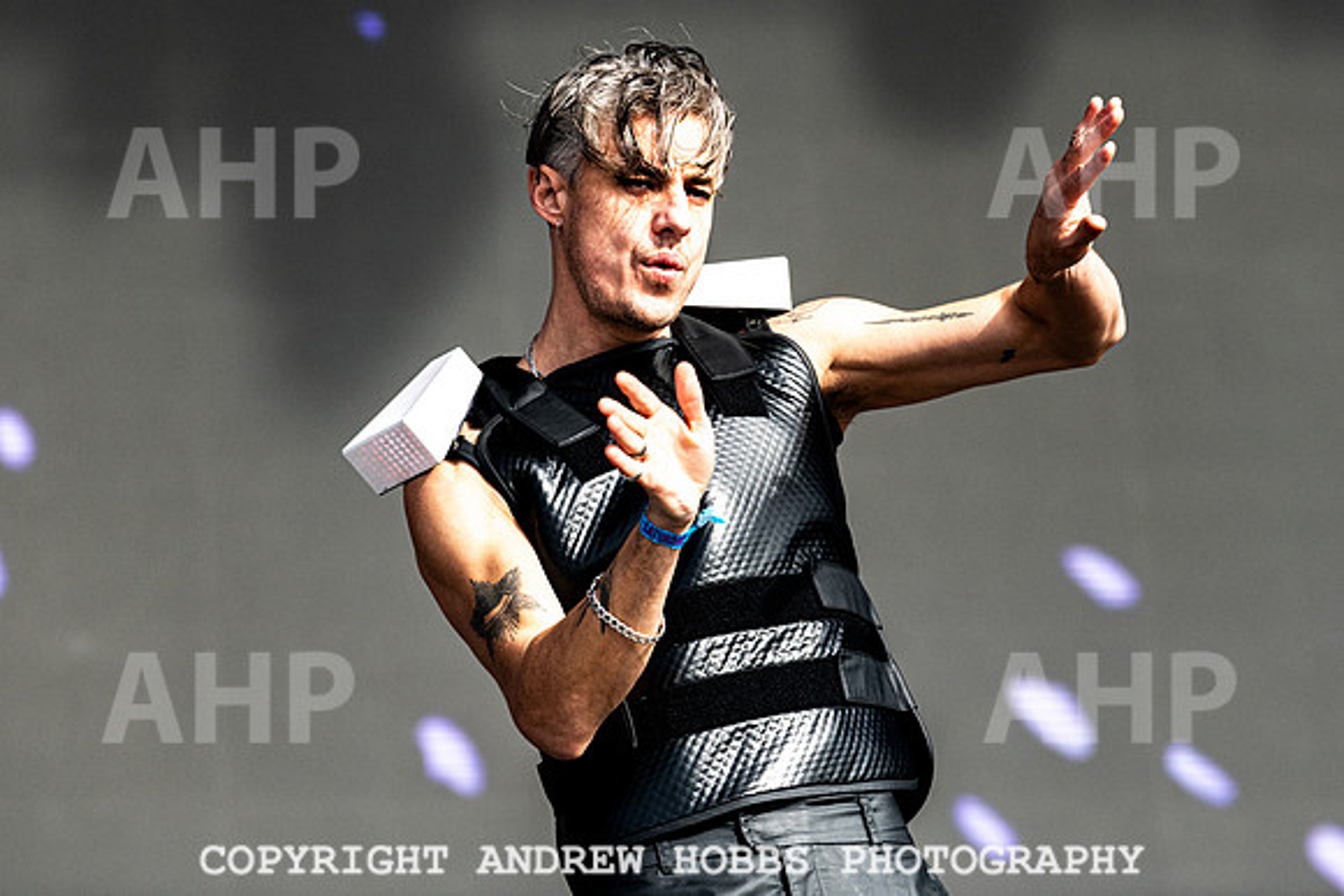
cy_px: 283
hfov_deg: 7.5
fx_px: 10216
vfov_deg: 5.0
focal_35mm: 274
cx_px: 672
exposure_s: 1/4000
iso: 250
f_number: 4.5
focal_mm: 200
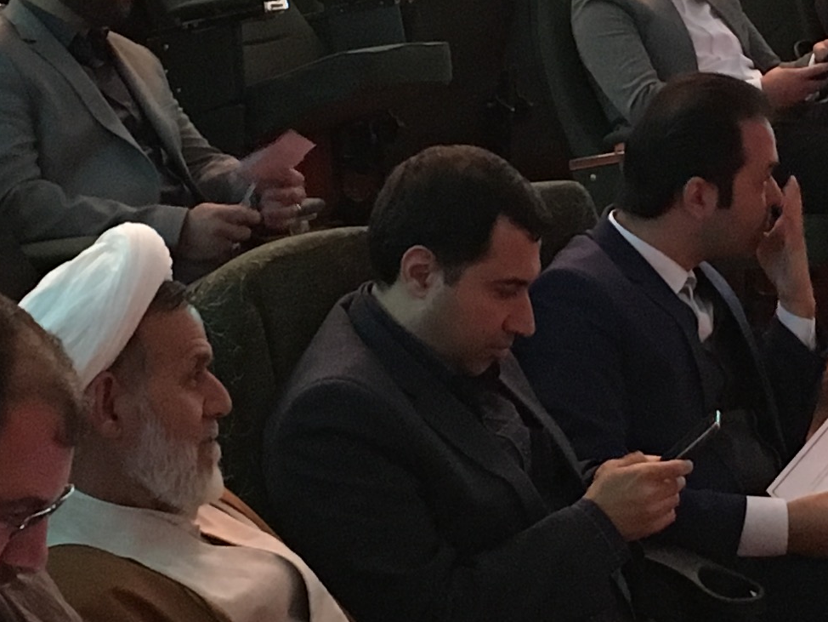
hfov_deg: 16.3
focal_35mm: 120
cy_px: 45
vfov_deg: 12.3
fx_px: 2871
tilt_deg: -5.6
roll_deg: +0.5
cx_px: 596
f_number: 2.2
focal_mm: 4.15
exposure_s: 1/17
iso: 200
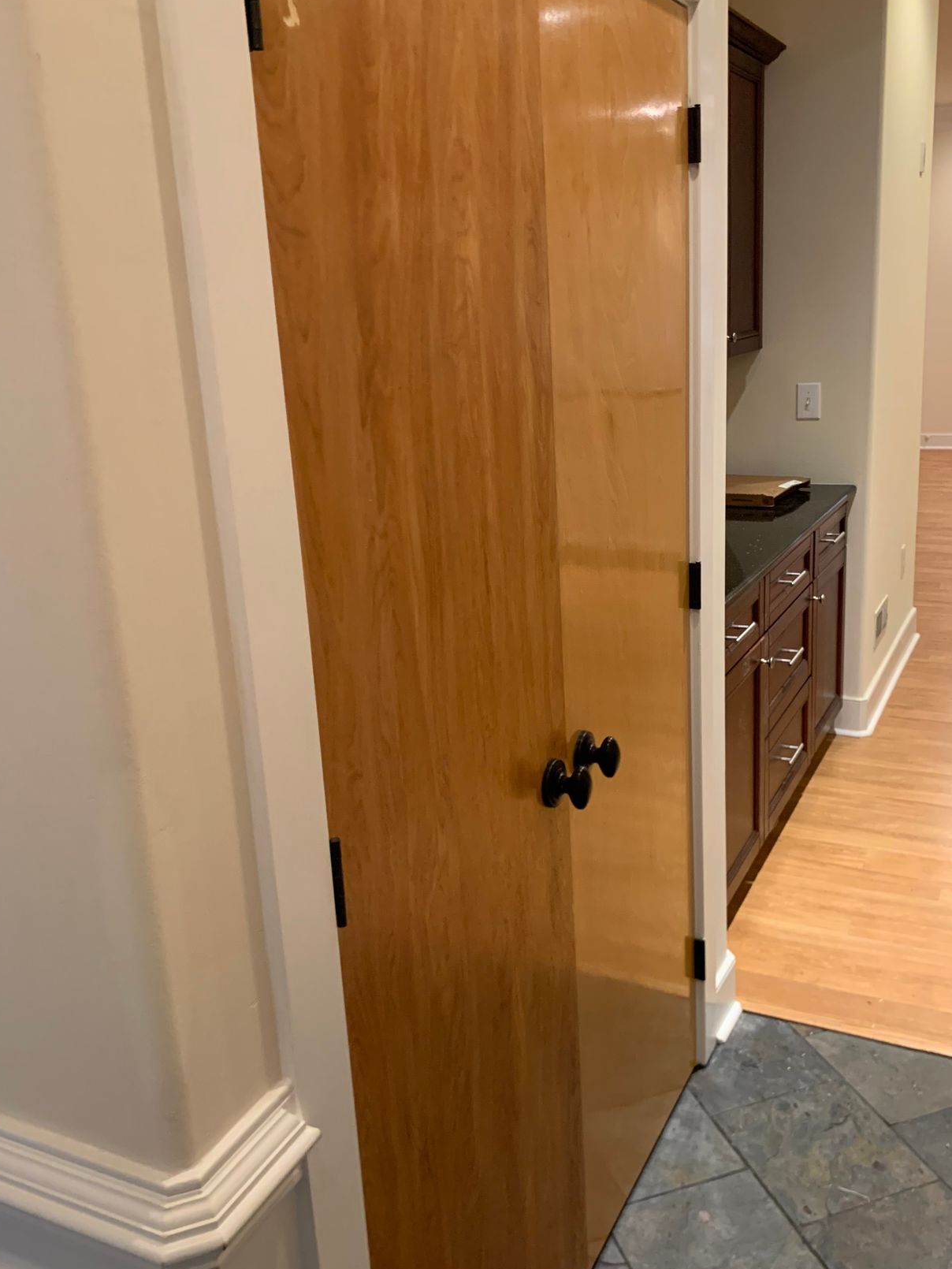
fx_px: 1136
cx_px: 506
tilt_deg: -13.2
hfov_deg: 45.4
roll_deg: +3.5
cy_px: 600
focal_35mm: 31
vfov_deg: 58.3
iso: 250
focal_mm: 4.25
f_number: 1.8
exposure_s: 1/60
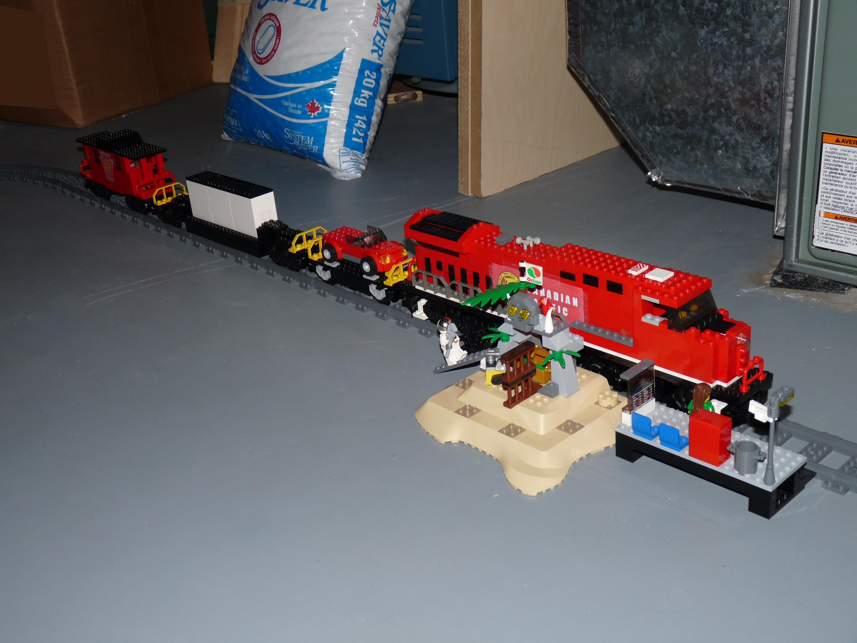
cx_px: 428
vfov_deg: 34.3
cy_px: 322
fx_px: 1040
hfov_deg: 44.8
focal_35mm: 42
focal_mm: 7.4
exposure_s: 1/60
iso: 100
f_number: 3
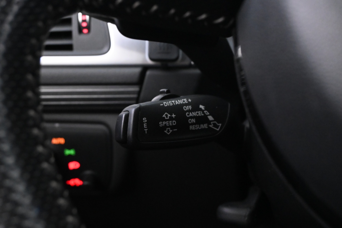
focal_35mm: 41
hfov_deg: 47.2
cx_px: 171
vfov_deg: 32.4
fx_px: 392
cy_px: 114
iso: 6400
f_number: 5.6
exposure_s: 1/13
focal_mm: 27.5
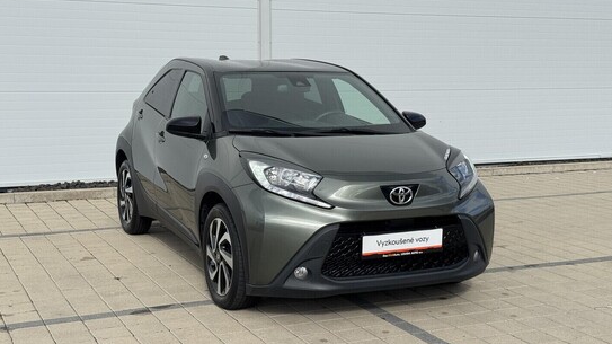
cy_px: 173
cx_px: 308
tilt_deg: -5.6
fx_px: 860
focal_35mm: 53
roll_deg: +1.0
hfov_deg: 39.2
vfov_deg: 22.6
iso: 64
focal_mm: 6.76
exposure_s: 1/3096
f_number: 1.78
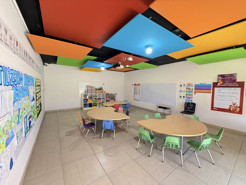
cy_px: 92
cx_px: 123
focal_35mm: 14
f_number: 2.2
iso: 320
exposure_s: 1/60
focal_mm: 2.22
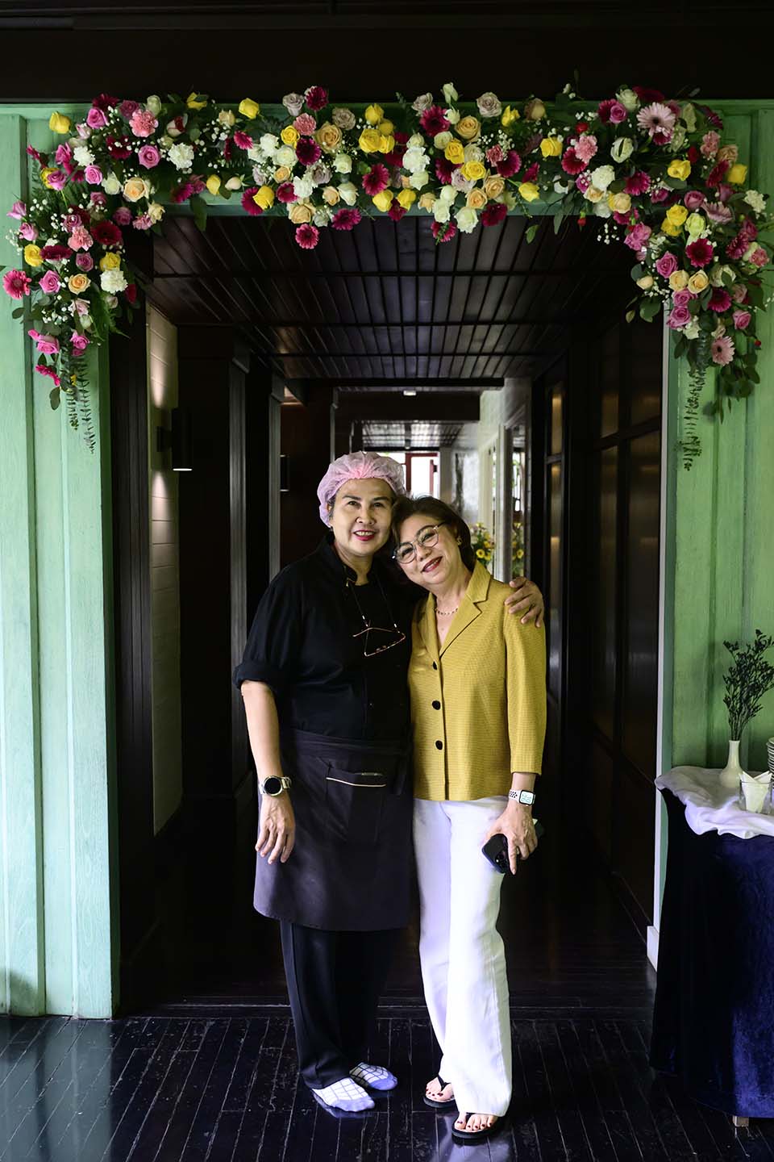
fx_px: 1225
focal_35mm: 38
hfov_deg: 35.1
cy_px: 581
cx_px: 387
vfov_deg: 50.7
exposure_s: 1/200
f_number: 5.6
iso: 5000
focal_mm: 38
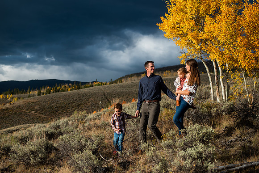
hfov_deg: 35.2
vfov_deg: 23.9
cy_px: 86
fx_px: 408
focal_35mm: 57
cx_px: 120
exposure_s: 1/2500
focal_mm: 50
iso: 100
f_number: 2.2
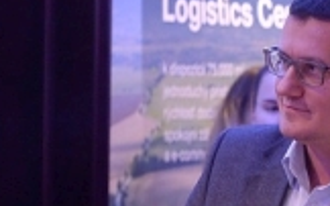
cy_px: 333
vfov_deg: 5.1
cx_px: 556
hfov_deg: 8.1
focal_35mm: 252
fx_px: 2265
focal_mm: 50
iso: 1600
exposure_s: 1/60
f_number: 3.2
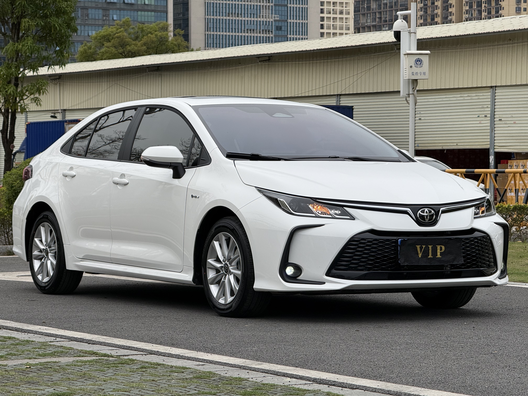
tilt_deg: -1.2
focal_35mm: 120
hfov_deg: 16.4
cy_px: 198
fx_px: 1830
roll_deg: +0.1
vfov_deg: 12.3
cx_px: 264
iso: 50
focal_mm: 15.66
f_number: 2.8
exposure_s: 1/870
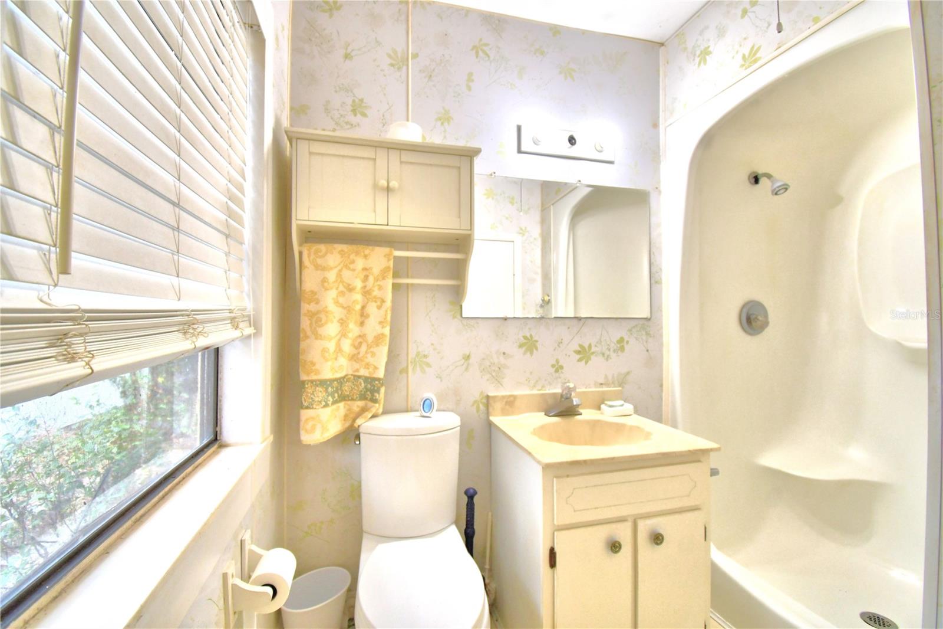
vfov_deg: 77.3
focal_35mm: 15
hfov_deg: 100.4
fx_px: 393
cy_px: 314
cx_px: 472
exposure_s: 1/80
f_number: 4.5
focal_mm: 10
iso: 400
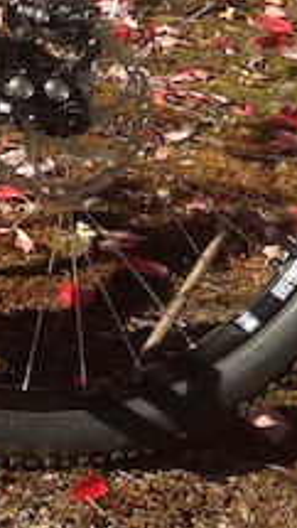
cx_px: -579
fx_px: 1875
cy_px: -91
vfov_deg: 15.5
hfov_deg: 7.9
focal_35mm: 134
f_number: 2.4
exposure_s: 1/713
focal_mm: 4.12
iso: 50
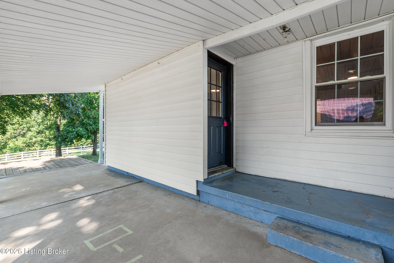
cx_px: 197
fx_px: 175
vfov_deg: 73.8
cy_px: 132
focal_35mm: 16
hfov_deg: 96.7
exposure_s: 1/50
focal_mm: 16
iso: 400
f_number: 11
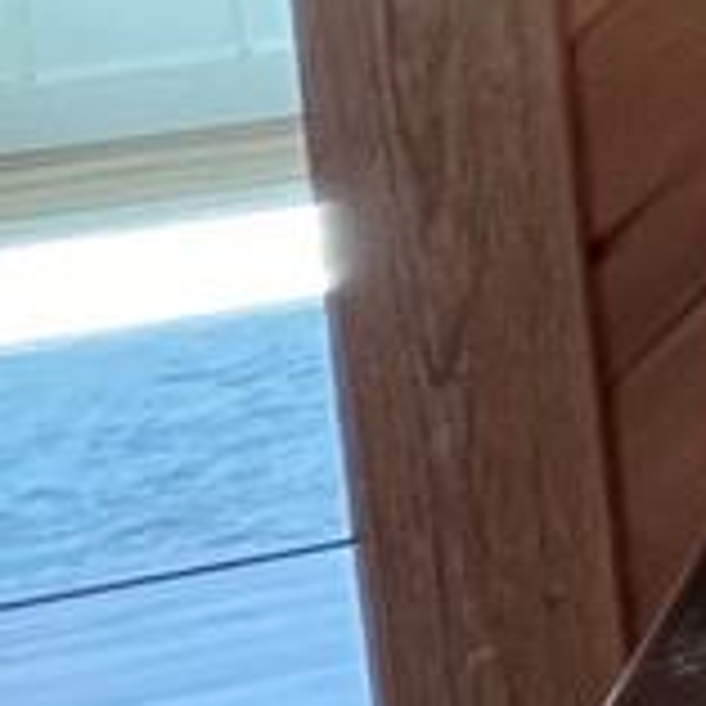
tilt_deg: -5.4
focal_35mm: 117
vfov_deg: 13.3
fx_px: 2700
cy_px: -585
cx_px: 3346
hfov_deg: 6.7
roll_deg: +0.3
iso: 250
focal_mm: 1.57
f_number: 1.8
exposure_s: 1/120
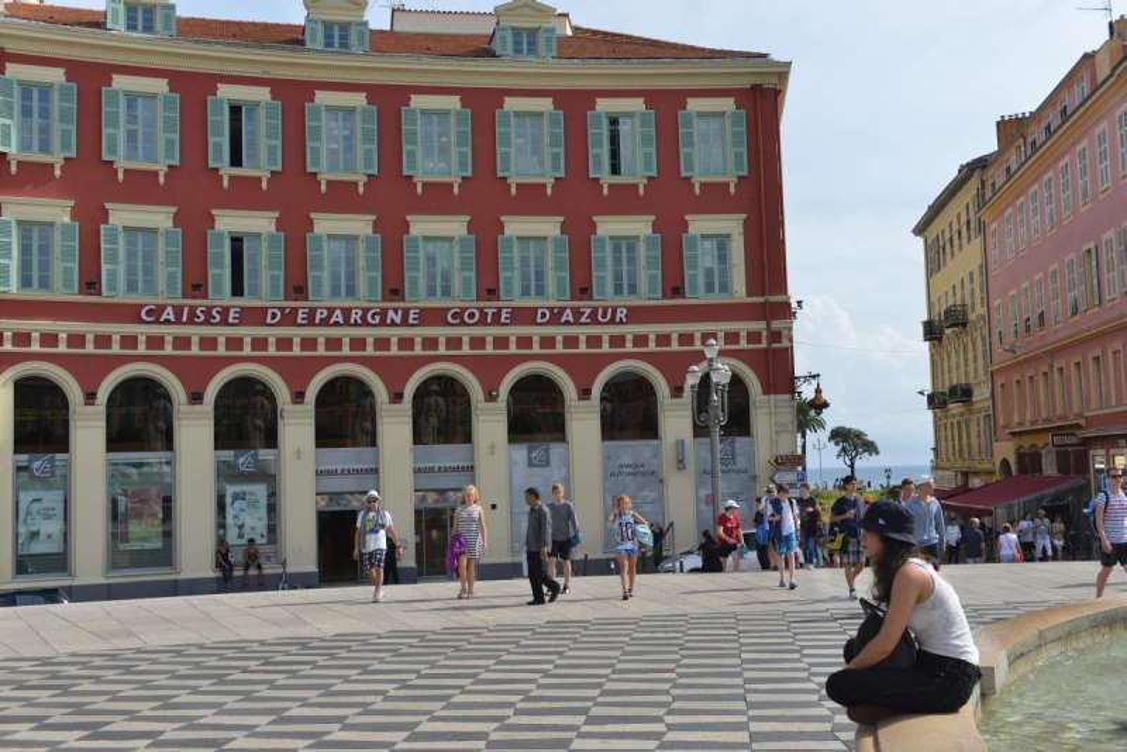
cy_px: 376
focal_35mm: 40
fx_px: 1253
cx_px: 564
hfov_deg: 48.4
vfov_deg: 33.4
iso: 125
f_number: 6.3
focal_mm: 40
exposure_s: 1/160
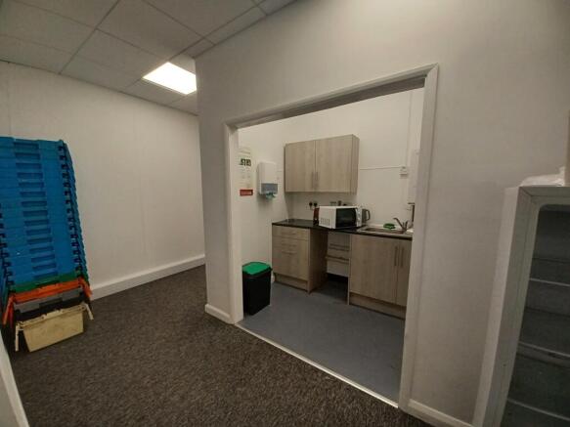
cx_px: 285
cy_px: 214
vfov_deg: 89.9
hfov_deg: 106.2
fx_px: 214
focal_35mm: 13
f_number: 2.2
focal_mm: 1.42
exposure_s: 1/100
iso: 125
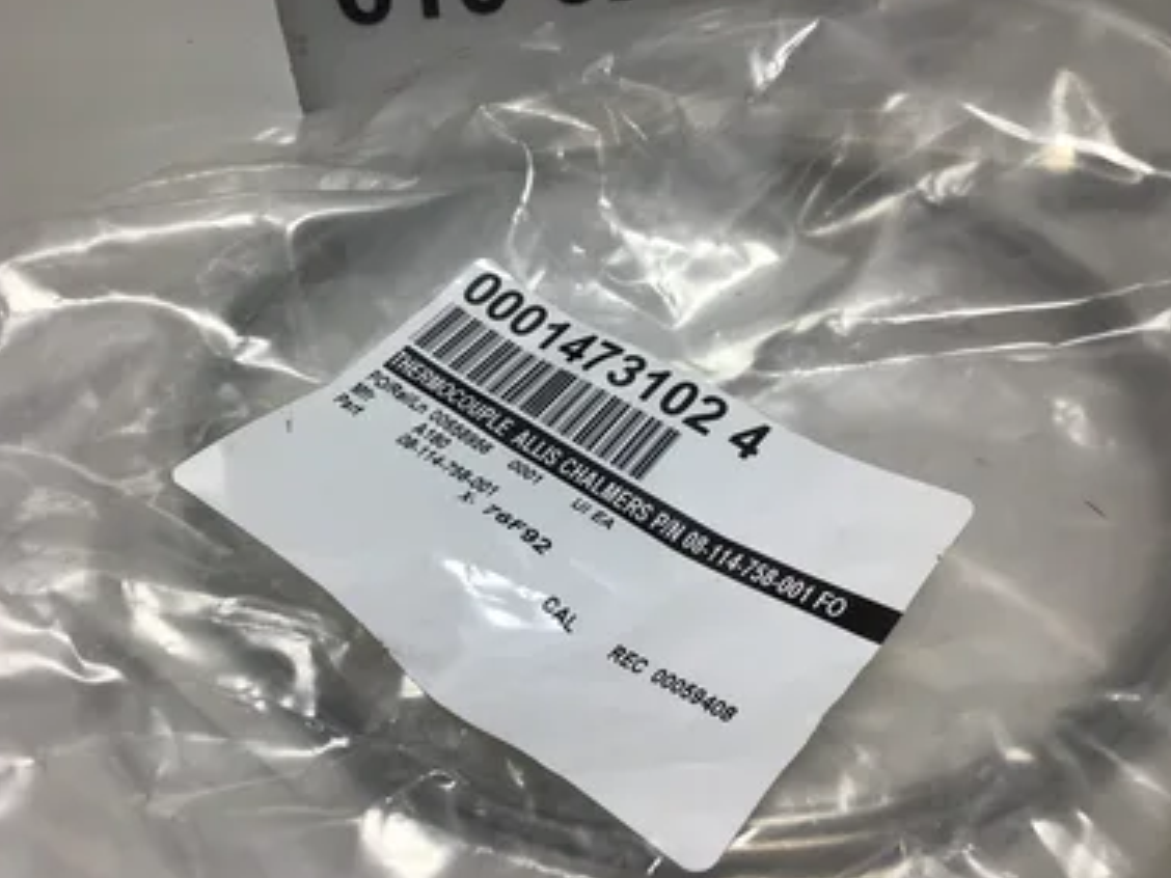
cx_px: 557
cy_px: 439
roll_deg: +1.8
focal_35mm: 33
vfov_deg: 42.9
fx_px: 1116
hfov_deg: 55.3
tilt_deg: -42.8
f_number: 2.4
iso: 25
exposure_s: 1/265
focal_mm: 3.3
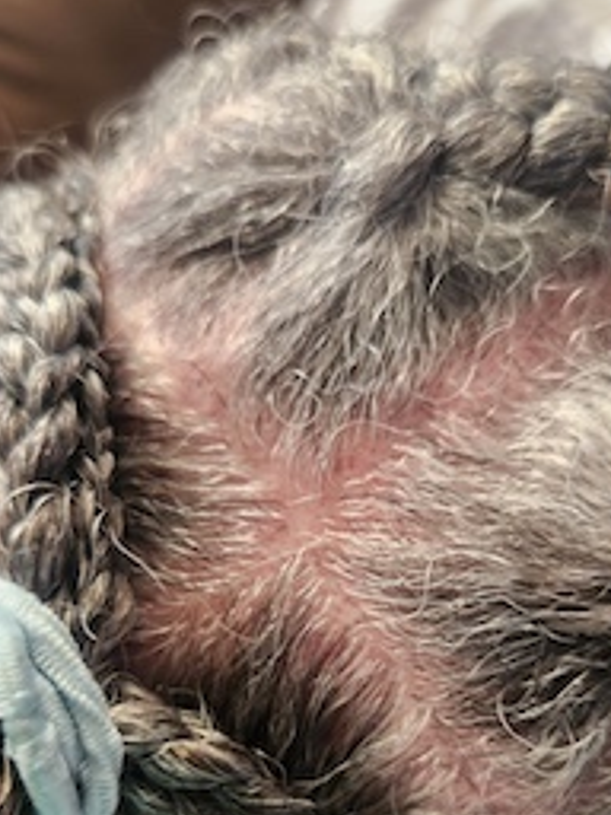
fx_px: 847
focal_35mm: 36
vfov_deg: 49.9
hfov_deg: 39.6
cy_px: 579
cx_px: 321
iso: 160
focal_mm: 5.4
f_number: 1.8
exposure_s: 1/120
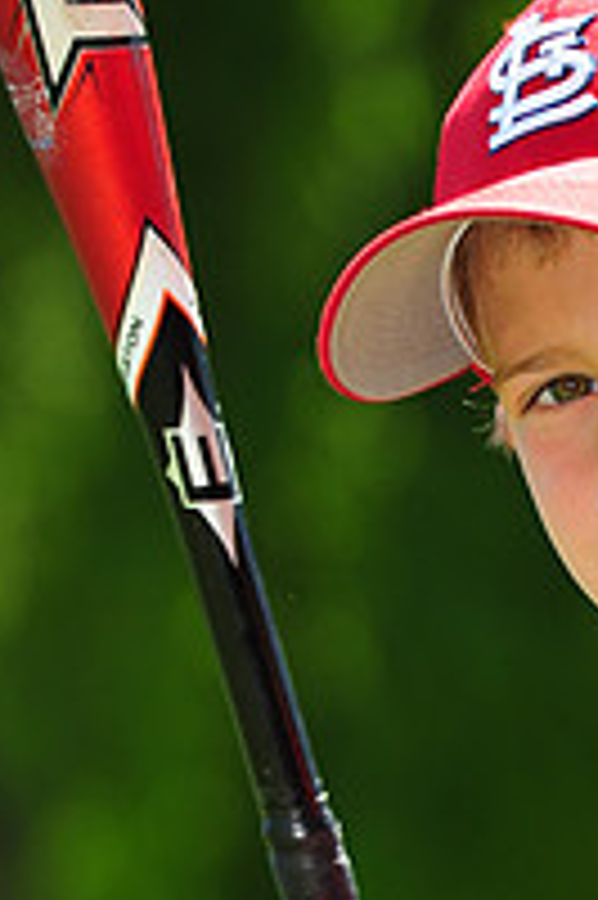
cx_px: 764
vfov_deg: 3.8
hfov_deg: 2.6
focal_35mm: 537
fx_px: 13402
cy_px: 1071
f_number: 4
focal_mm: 185
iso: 200
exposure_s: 1/400
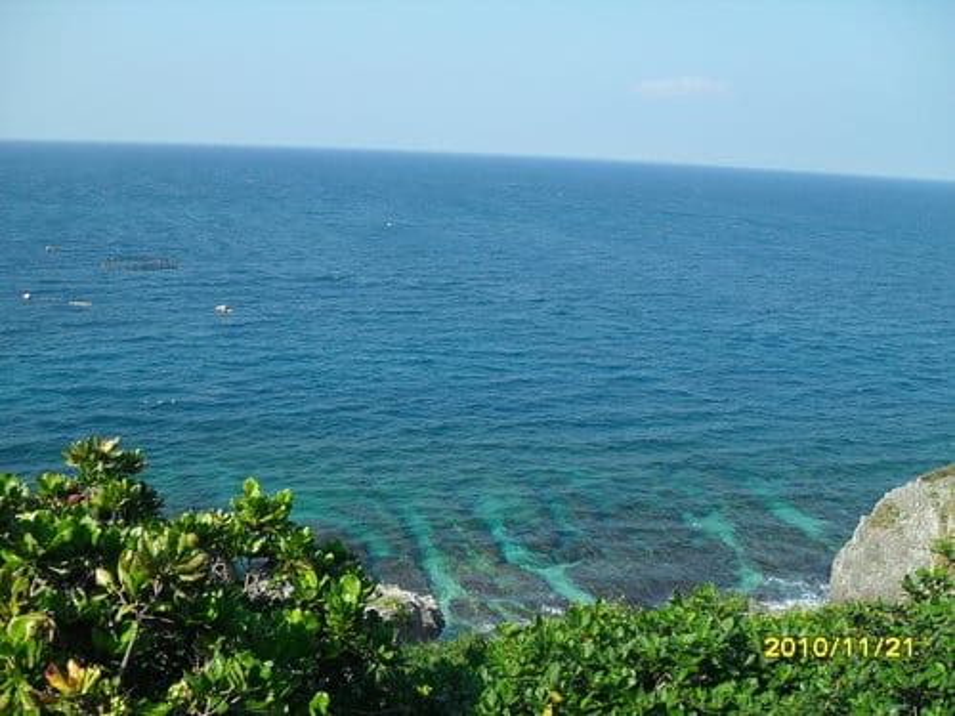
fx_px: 966
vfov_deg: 40.7
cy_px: 358
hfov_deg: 52.6
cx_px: 478
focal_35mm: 35
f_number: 8.9
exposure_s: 1/125
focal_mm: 6.2
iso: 100
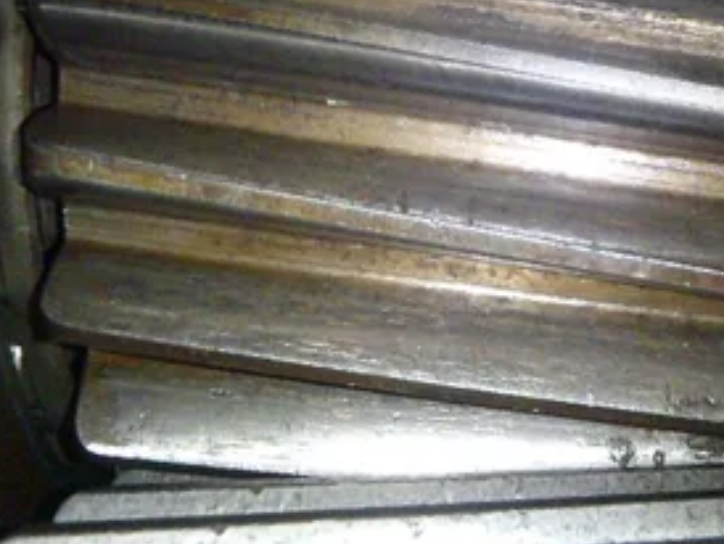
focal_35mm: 54
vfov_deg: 26.9
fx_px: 1130
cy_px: 172
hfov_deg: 35.2
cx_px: 481
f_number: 4.7
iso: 2500
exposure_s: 1/25
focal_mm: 6.64
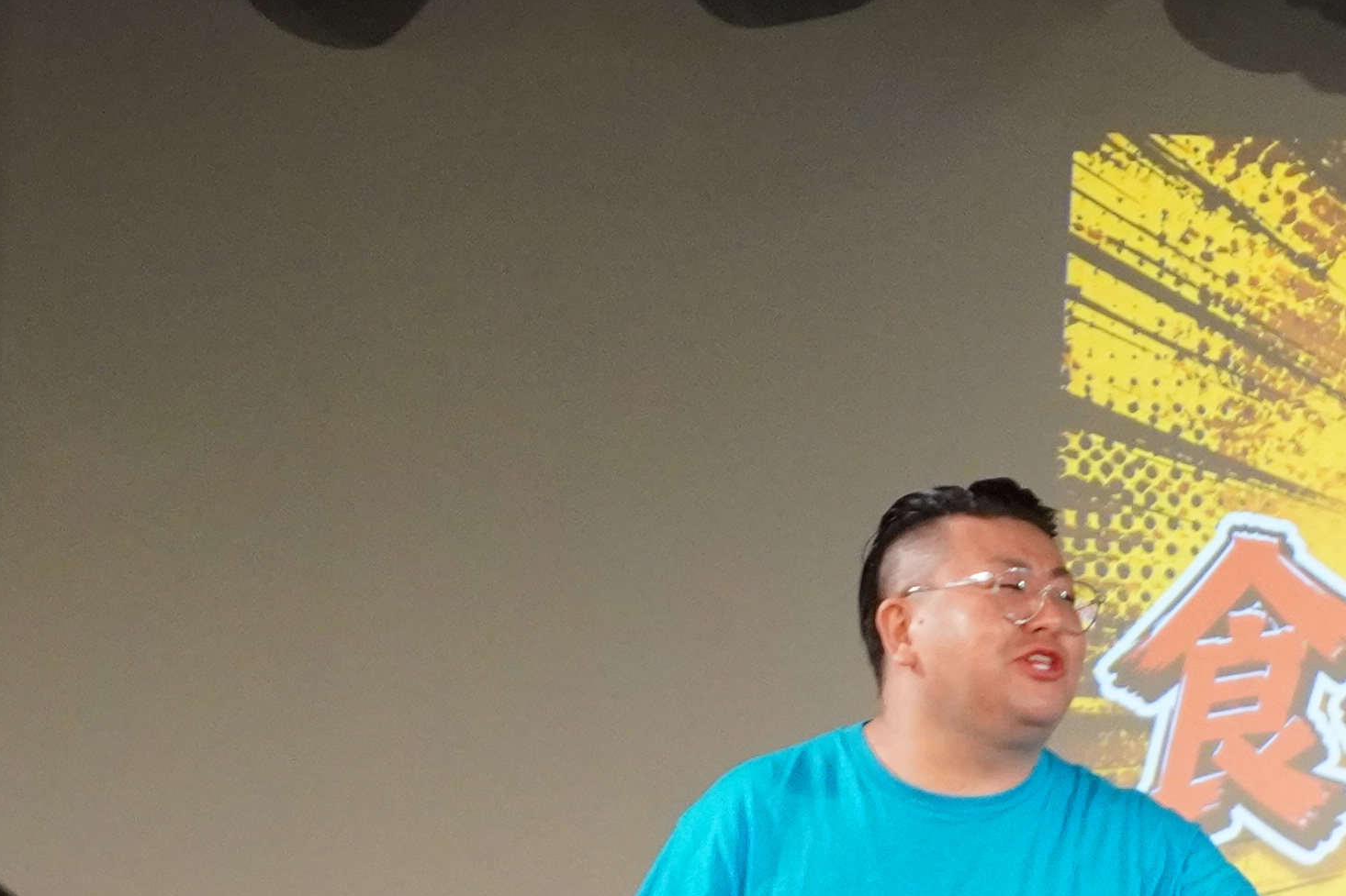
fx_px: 11476
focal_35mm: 307
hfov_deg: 6.7
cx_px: 1779
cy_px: 876
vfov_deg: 4.5
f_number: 5
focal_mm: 50
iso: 2500
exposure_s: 1/160
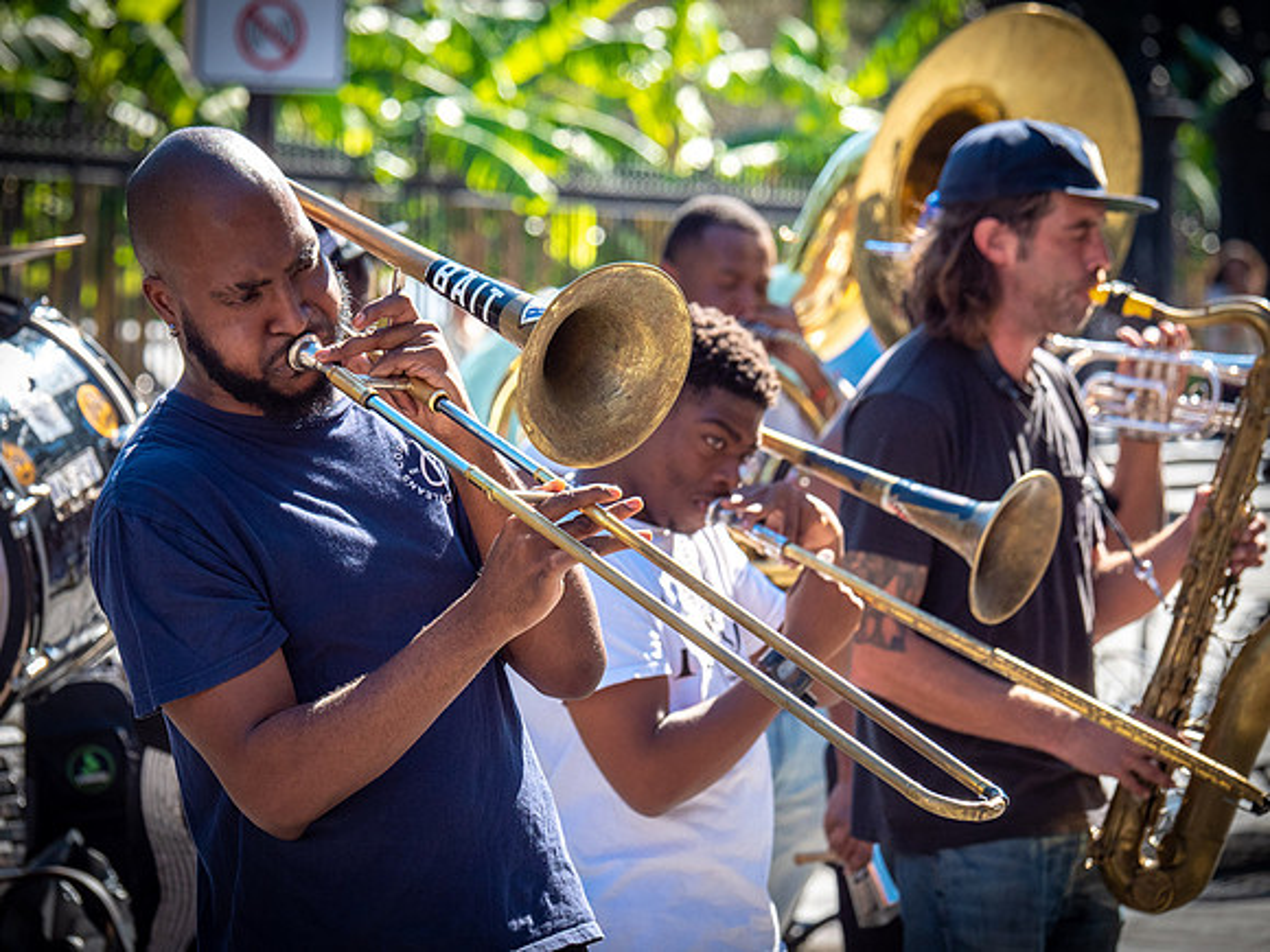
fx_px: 7643
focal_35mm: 208
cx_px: 624
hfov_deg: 9.5
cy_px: 468
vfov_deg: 7.1
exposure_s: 1/1250
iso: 400
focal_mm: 85
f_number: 4
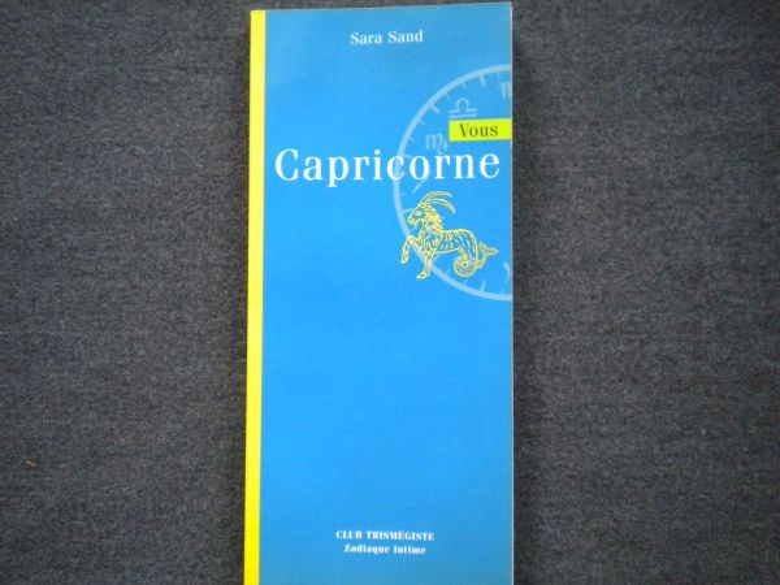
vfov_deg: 35.1
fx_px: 924
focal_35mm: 41
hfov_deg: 45.8
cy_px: 292
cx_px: 390
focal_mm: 7.4
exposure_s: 1/36.1
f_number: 3.5
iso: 800
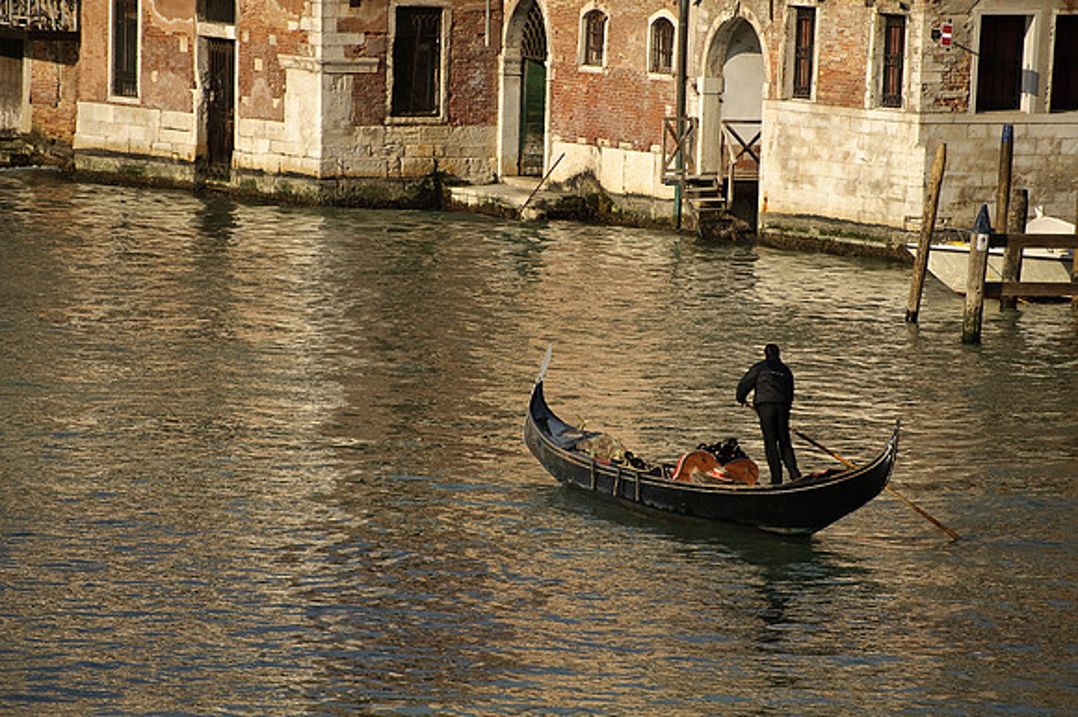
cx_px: 539
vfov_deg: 4.6
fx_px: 8978
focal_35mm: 300
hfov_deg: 6.9
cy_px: 358
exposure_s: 1/3200
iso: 640
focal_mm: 300
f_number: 5.6
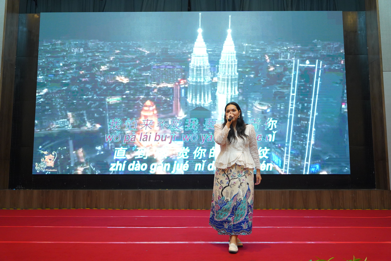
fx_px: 361
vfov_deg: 39.7
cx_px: 196
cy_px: 130
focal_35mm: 33
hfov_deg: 56.9
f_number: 3.5
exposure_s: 1/125
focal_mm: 33.2
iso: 5000
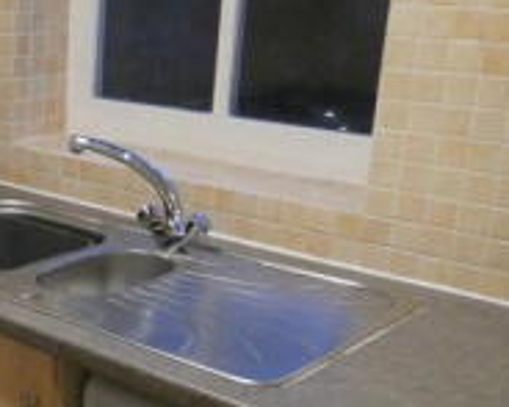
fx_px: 933
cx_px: -43
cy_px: 264
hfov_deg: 28.0
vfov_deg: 24.5
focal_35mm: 62
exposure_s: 1/60
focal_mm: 3.6
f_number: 2.8
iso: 1000
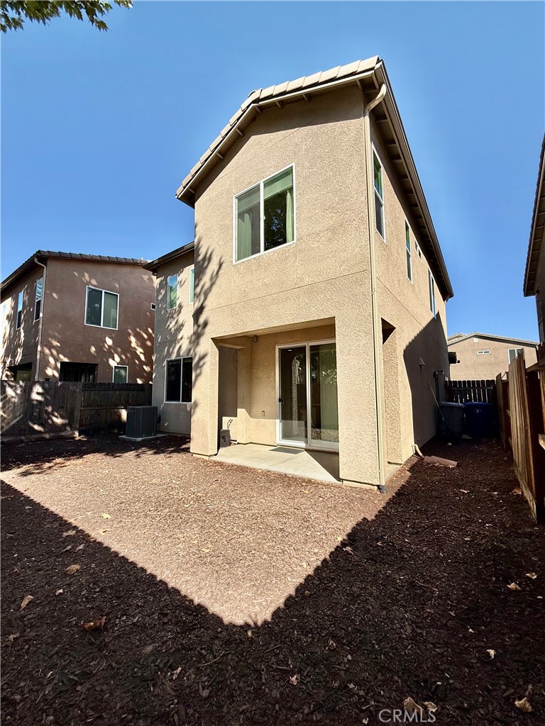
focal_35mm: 14
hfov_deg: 85.7
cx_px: 272
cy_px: 363
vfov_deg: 102.1
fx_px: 294
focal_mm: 2.22
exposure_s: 1/3125
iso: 50
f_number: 2.2
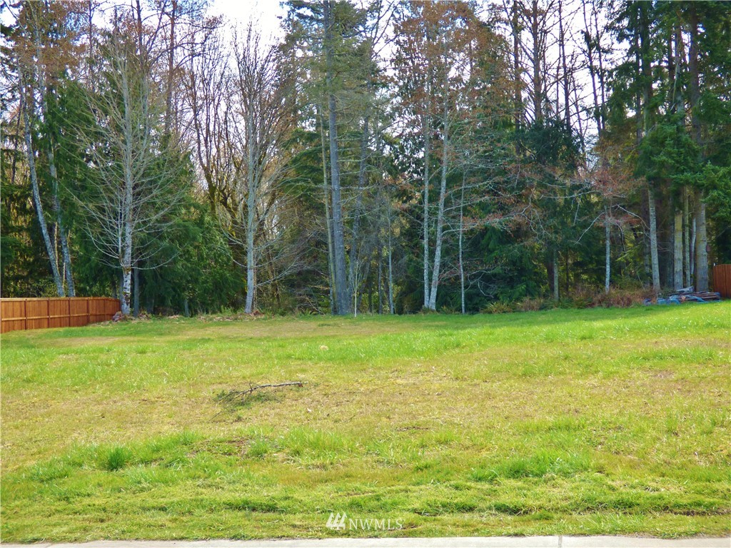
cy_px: 274
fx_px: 929
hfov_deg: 42.9
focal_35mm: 44
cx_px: 366
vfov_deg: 32.9
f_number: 3.7
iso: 100
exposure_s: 1/200
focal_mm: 7.79
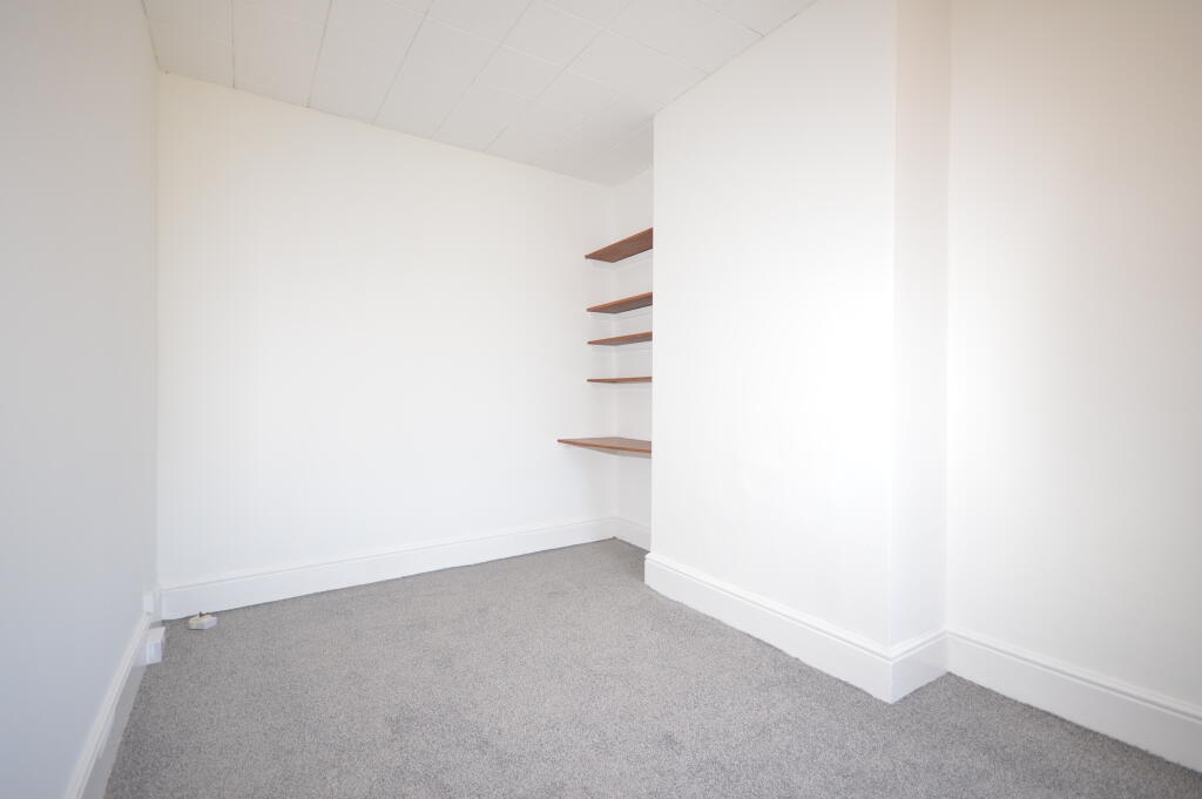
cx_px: 601
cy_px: 400
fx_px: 500
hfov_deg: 100.4
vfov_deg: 77.2
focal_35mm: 15
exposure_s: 1/60
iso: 400
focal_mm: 10
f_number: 4
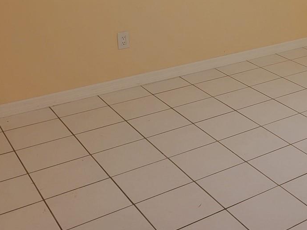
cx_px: 323
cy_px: 2
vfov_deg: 23.4
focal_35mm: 60
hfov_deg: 29.5
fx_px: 532
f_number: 1.8
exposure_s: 1/120
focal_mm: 5.4
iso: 160
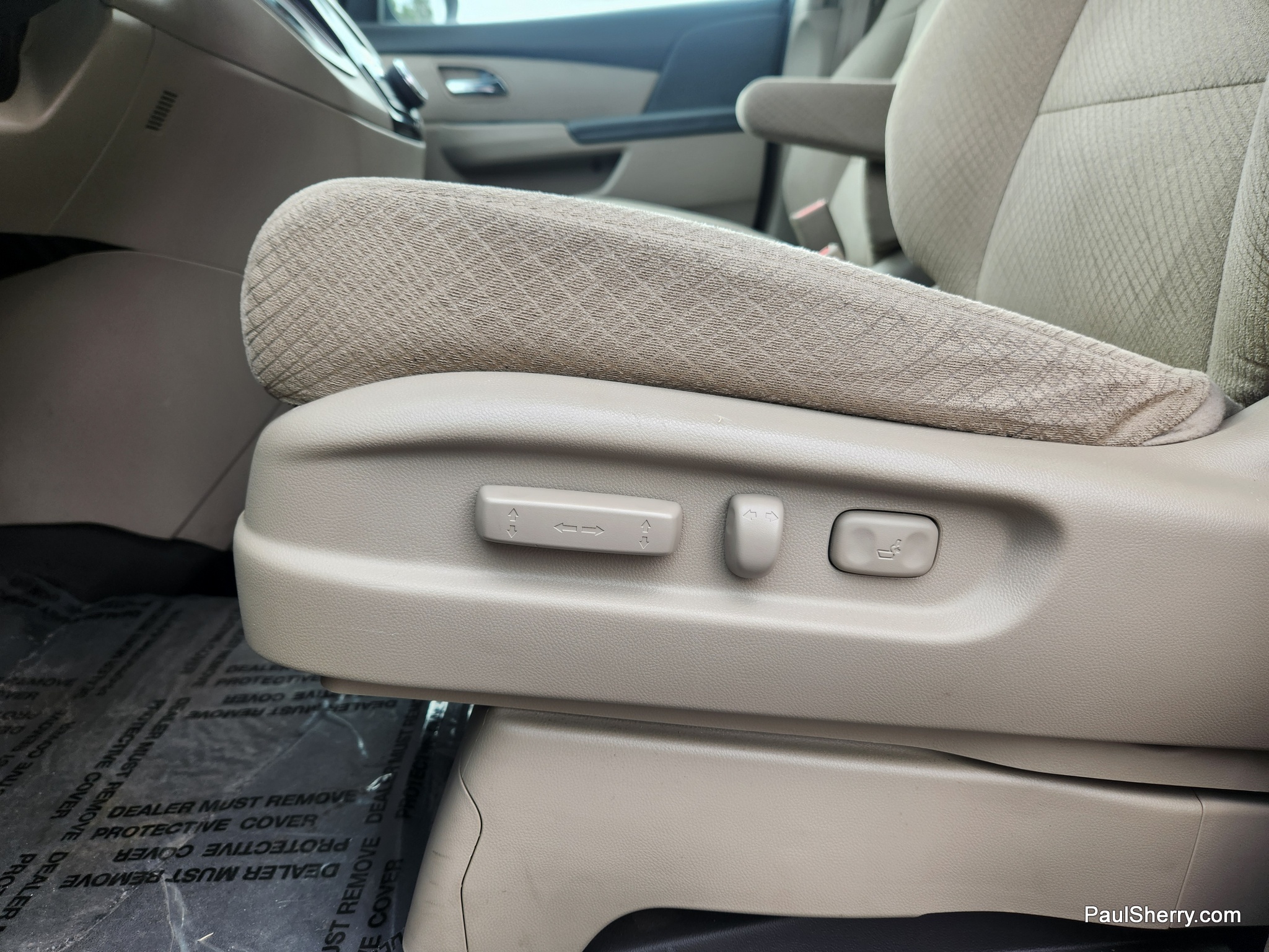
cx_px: 634
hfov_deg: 73.9
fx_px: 843
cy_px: 476
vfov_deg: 58.9
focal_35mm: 23
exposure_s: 1/180
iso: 40
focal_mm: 5.4
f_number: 1.8
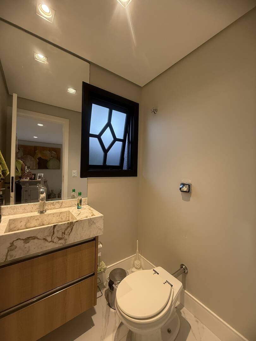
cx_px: 128
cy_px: 170
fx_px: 138
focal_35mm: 14
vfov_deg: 102.1
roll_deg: -1.7
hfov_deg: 85.7
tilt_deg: +0.2
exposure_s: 1/60
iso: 200
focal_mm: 2.22
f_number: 2.2
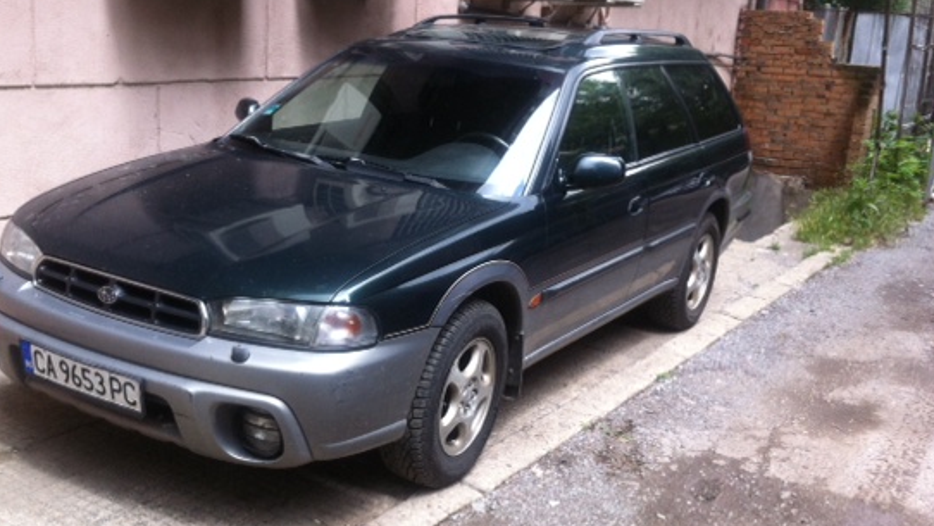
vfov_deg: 26.5
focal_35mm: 45
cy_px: 297
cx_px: 395
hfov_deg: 45.3
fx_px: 1115
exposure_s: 1/120
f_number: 2.8
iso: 80
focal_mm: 3.85
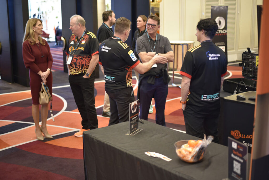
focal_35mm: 50
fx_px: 374
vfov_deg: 27.0
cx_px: 134
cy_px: 90
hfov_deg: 39.6
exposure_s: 1/60
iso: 800
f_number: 1.8
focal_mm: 50
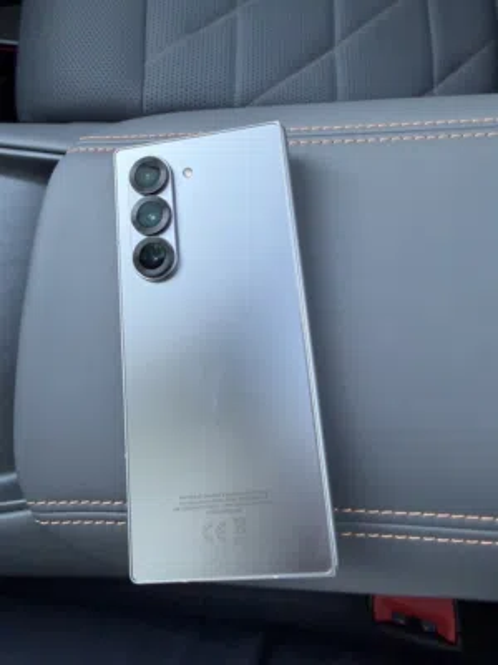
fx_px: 460
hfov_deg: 56.8
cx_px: 249
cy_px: 332
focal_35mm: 24
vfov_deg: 71.6
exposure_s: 1/121
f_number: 2.2
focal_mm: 2.22
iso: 320
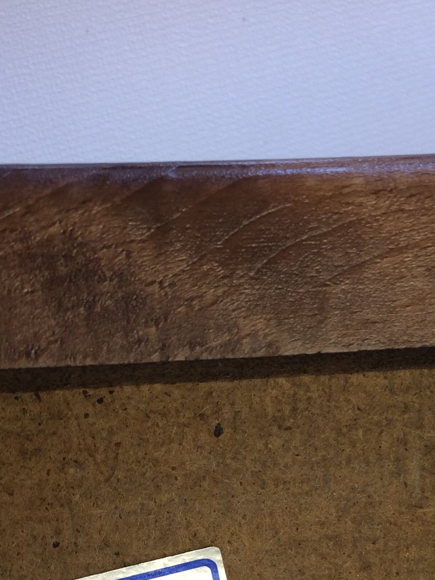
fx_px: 989
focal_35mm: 59
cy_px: 581
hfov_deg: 24.8
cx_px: 187
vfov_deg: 30.4
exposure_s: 1/50
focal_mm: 4.15
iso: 32
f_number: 2.2
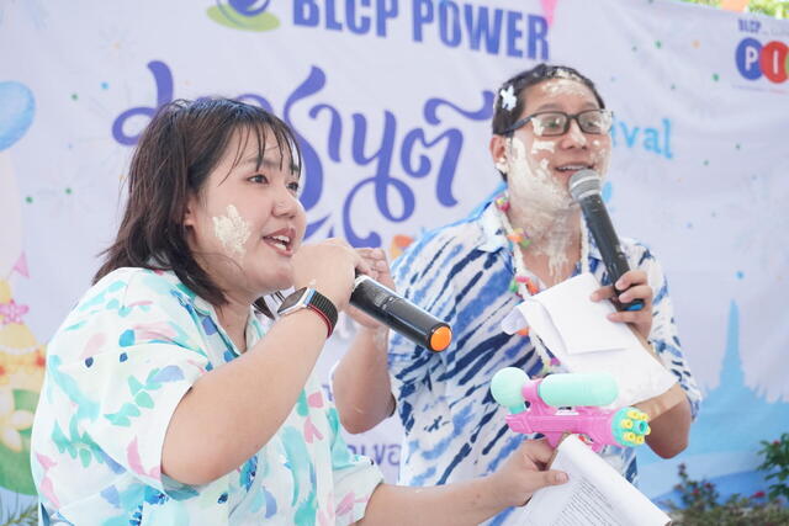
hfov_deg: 30.5
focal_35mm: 66
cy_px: 263
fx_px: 1447
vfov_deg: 20.6
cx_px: 394
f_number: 5.6
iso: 2500
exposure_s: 1/800
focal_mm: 44
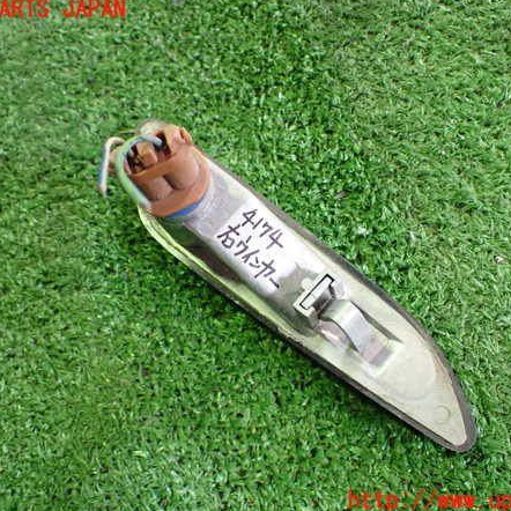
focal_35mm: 36
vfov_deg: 46.0
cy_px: 256
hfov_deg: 46.0
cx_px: 262
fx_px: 601
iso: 800
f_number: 2.3
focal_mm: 5.4
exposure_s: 1/60
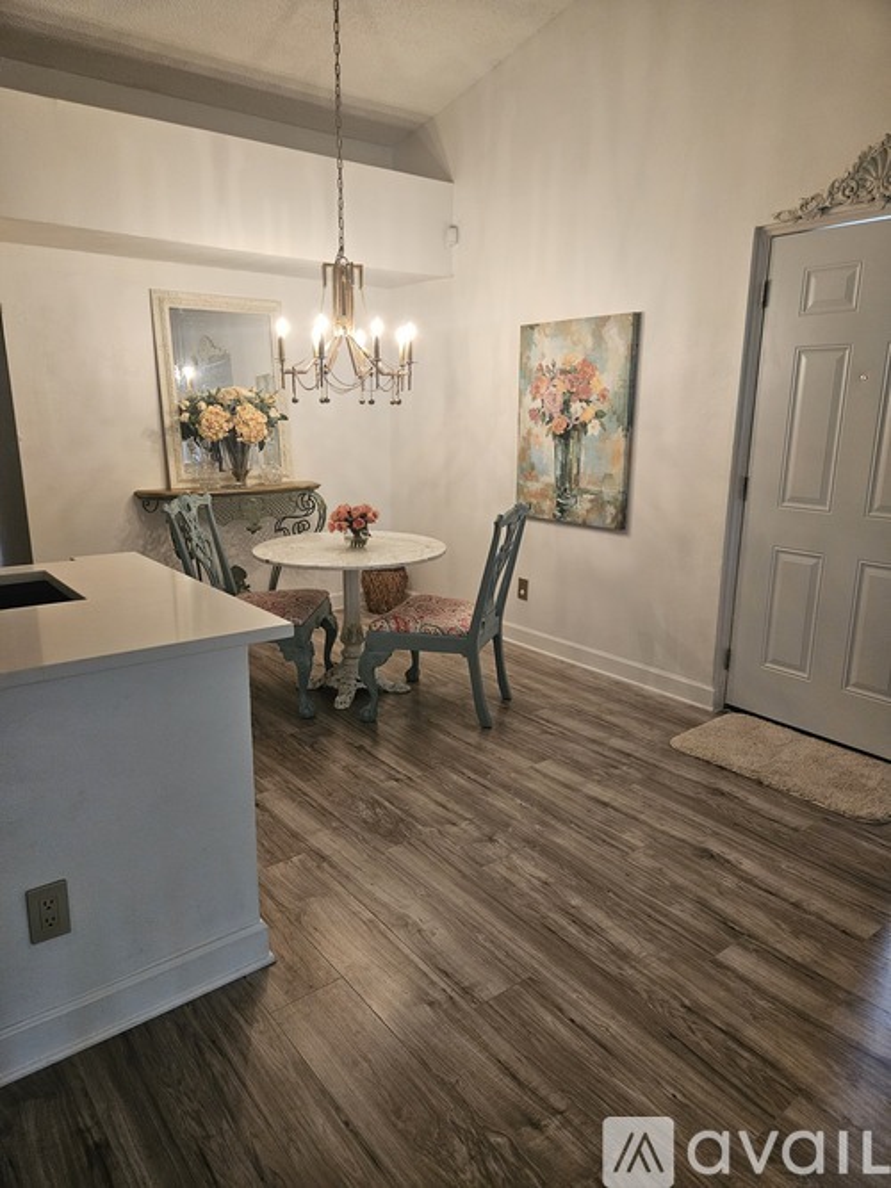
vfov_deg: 73.9
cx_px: 446
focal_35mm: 23
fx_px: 790
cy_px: 594
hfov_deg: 58.9
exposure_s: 1/120
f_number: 1.8
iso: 500
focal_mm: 5.4
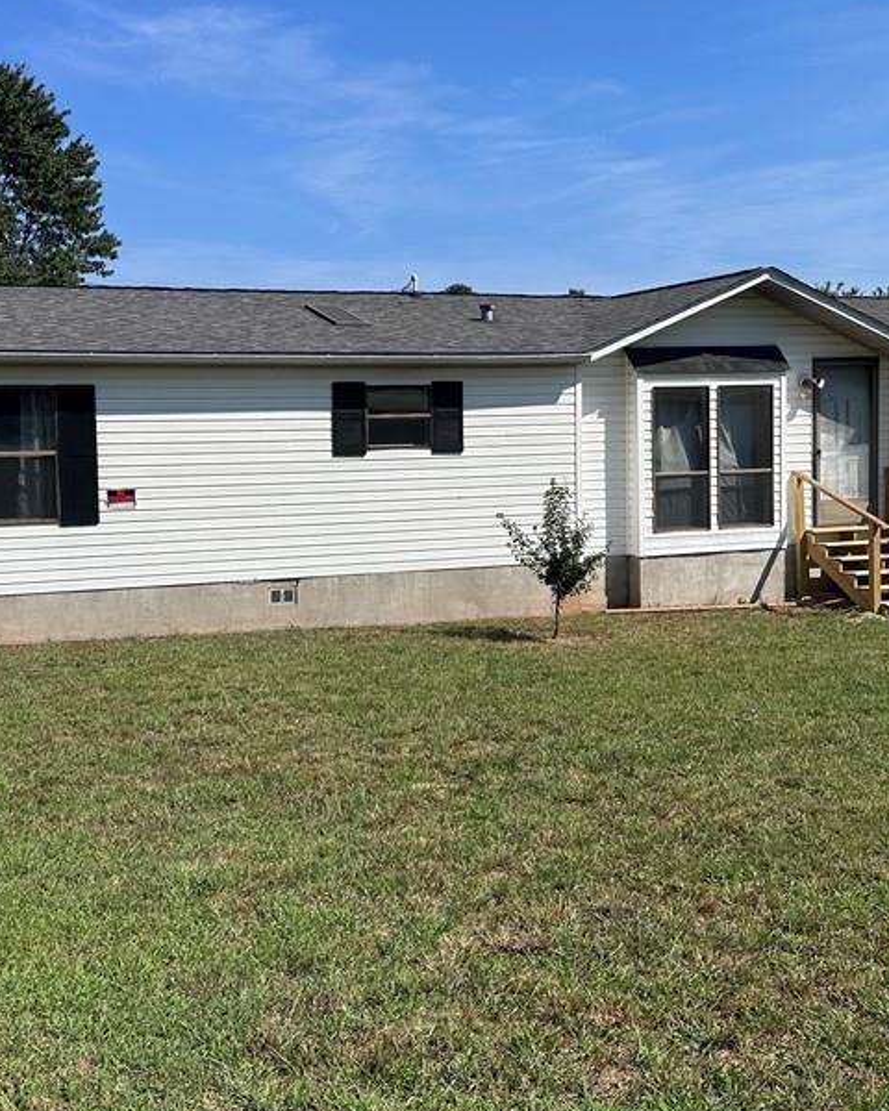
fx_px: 1316
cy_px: 515
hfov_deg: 37.2
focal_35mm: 40
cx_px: 374
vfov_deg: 45.8
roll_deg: +0.9
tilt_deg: -2.8
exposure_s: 1/6623
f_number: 1.78
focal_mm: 6.86
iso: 80
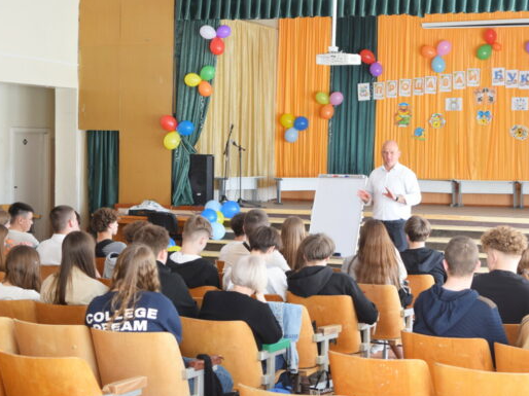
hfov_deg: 27.9
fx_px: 1054
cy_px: 178
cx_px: 365
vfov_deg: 21.3
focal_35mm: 69
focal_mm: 32
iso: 720
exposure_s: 1/60
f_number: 4
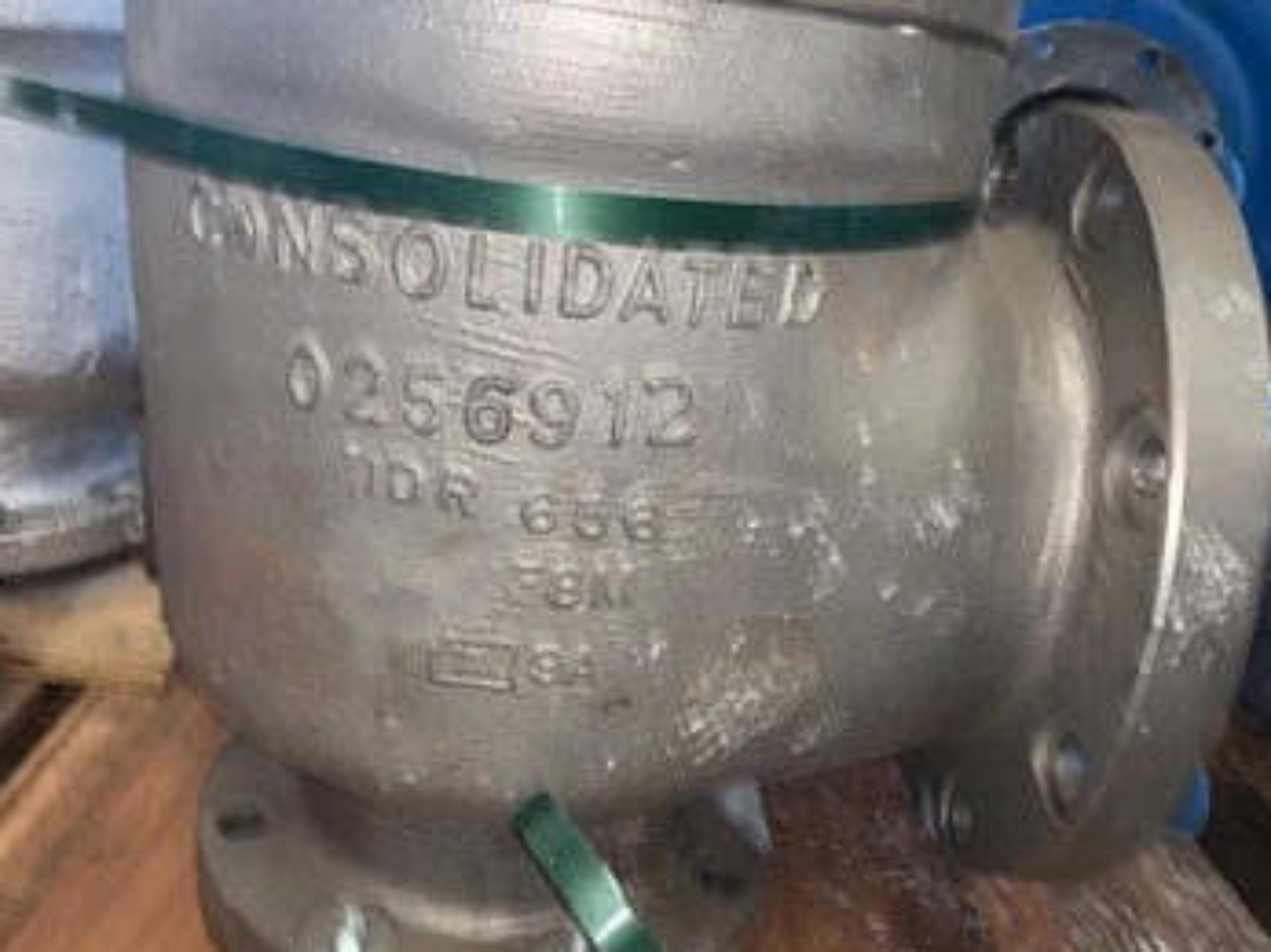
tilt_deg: -16.1
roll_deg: -7.2
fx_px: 1101
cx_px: 637
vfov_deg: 46.7
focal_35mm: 30
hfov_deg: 60.0
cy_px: 432
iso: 32
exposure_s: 1/4
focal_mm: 4.25
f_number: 1.8
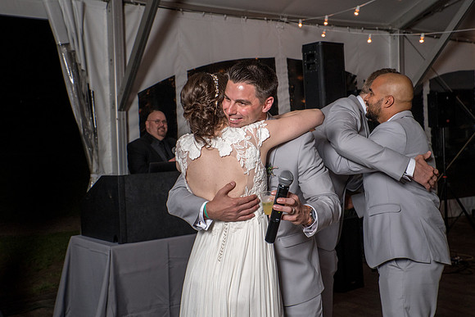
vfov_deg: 31.3
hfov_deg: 45.6
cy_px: 145
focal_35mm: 43
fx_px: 564
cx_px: 240
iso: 2000
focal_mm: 35
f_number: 5
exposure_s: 1/200
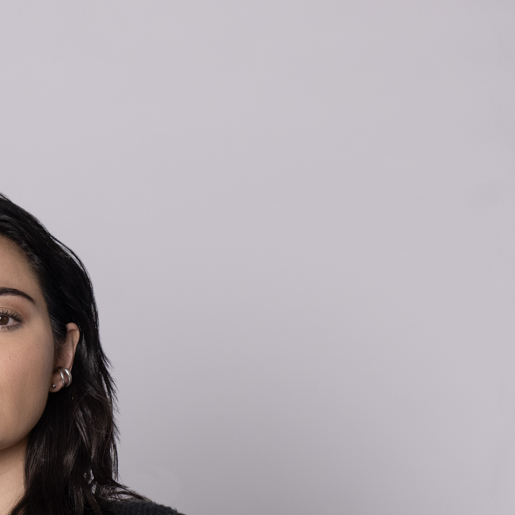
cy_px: 610
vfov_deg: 14.8
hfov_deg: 15.0
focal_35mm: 114
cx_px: -33
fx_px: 1919
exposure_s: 1/125
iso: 400
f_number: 4.5
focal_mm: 40
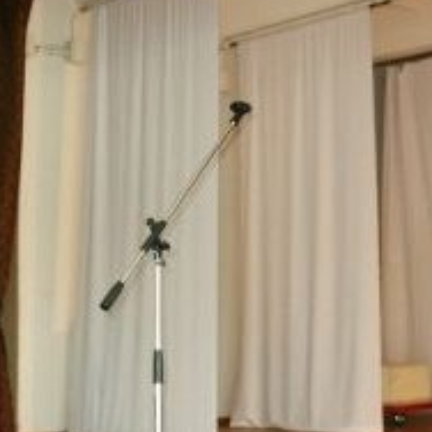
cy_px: 256
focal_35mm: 62
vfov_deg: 27.7
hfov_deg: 27.7
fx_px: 875
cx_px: 206
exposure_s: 1/90
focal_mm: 7.18
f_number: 3
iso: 200
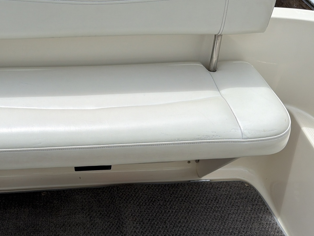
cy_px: 129
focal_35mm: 40
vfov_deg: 35.9
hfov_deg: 45.7
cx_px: 93
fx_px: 363
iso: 80
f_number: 1.78
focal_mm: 6.76
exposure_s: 1/11905
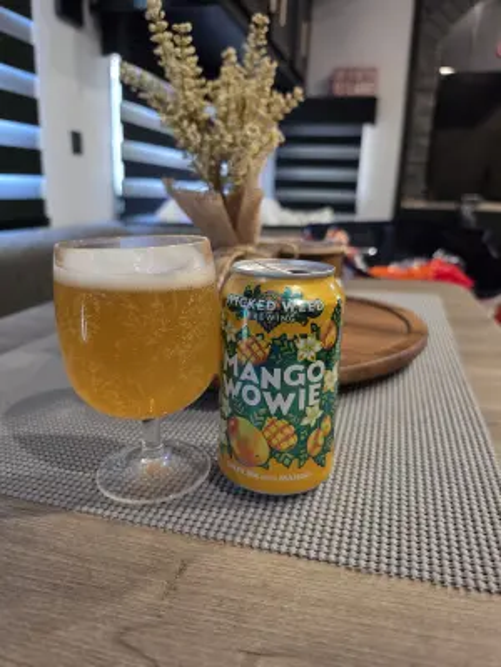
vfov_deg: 73.9
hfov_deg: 58.9
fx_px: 444
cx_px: 250
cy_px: 334
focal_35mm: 23
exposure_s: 1/120
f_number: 1.4
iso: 1250
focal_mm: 6.5
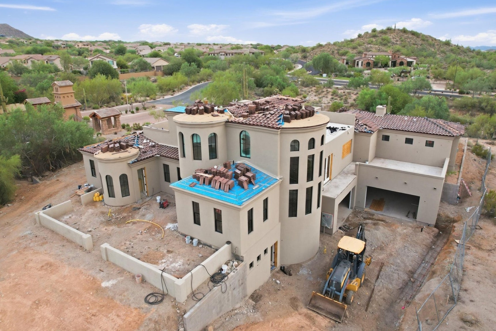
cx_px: 250
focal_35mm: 23
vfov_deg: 55.1
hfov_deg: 76.1
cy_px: 160
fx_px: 317
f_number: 2.8
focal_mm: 8.4
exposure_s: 1/500
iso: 200
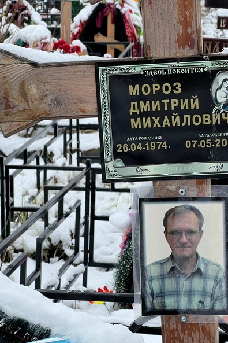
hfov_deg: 12.6
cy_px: 171
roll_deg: +0.1
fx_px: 1027
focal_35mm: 108
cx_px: 178
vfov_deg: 18.9
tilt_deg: -11.5
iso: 50
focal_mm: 9
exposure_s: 1/99
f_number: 2.8
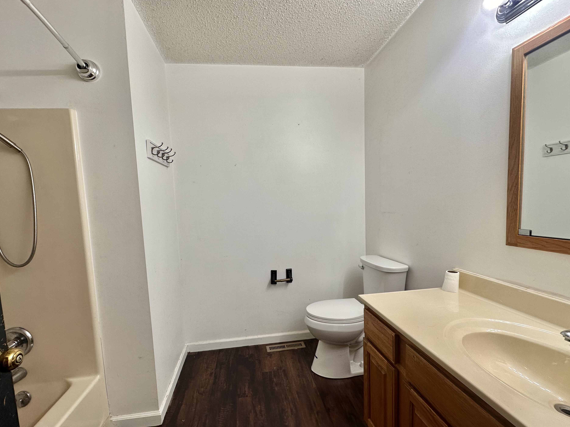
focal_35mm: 15
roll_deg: +2.6
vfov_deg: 81.7
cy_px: 225
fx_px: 247
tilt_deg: -4.1
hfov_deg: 98.1
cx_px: 272
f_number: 2.2
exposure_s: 1/120
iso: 80
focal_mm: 2.22
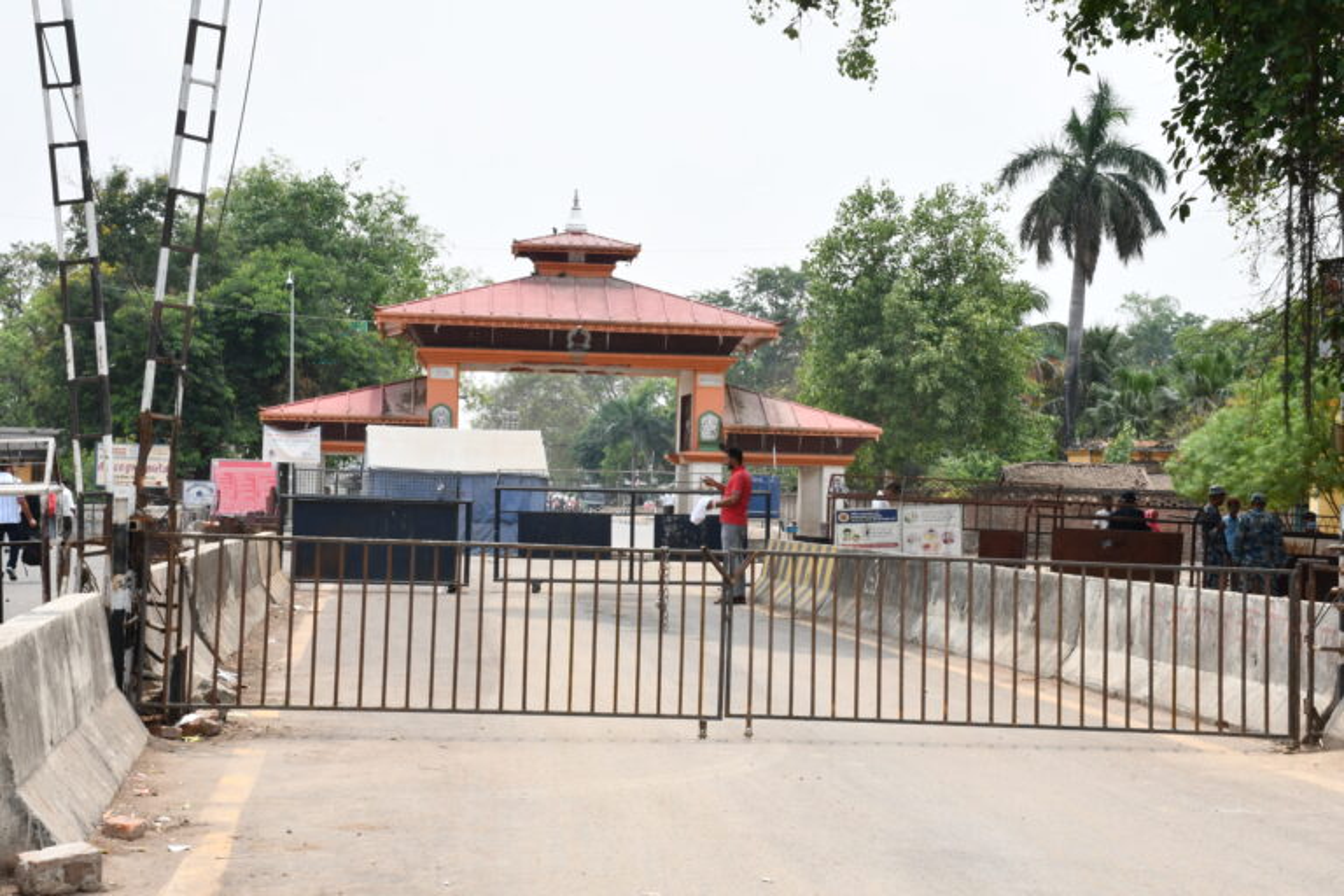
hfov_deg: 28.1
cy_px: 448
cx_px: 672
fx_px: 2688
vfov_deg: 18.9
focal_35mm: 72
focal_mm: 48
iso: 400
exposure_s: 1/100
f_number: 4.5
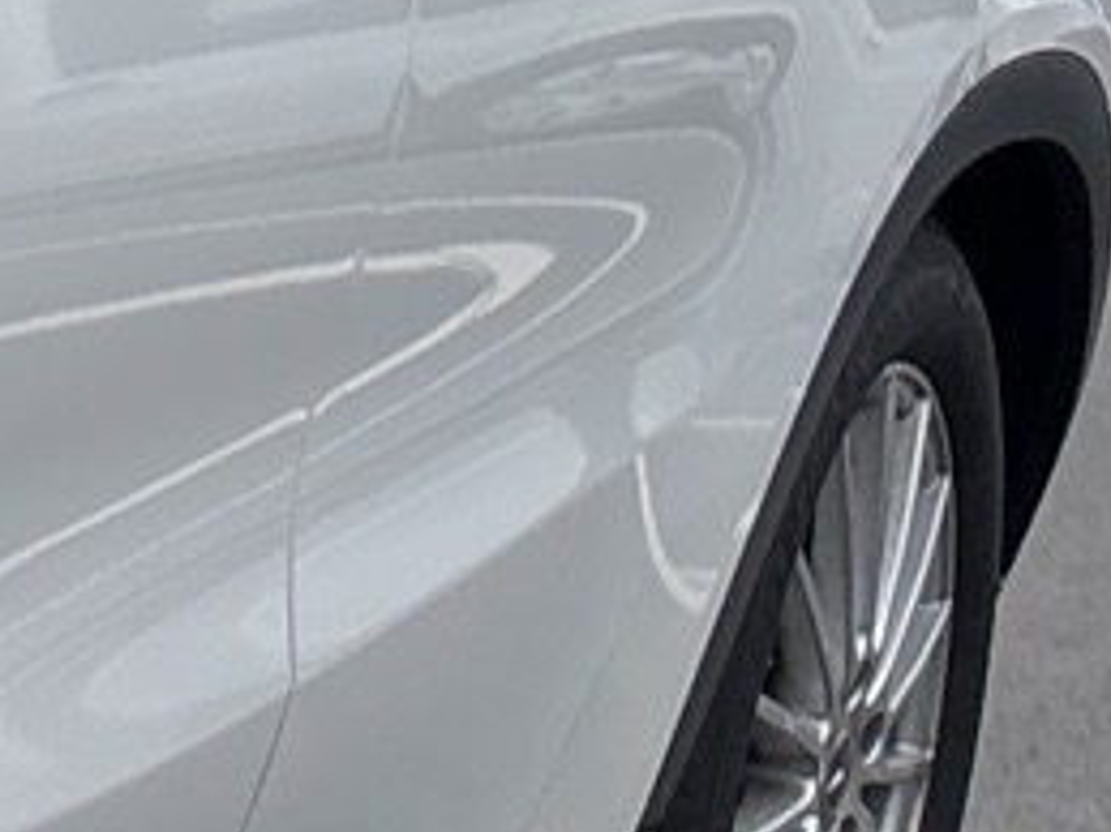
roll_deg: -3.9
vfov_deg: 7.7
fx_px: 6191
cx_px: -2720
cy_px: 798
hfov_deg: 8.0
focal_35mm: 193
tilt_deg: -10.0
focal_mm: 5.96
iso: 50
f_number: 1.6
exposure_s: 1/4425
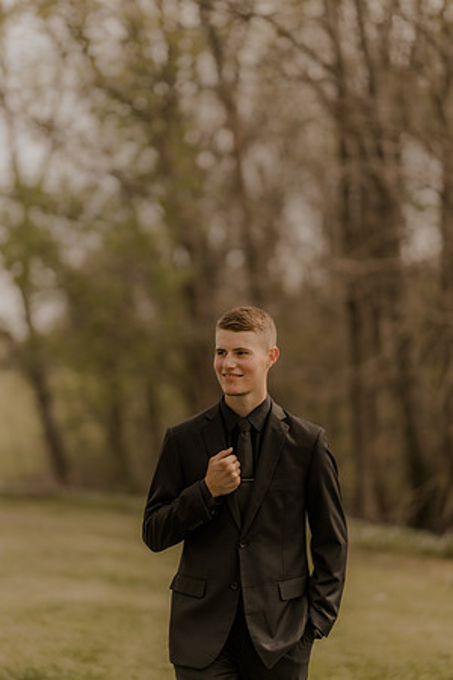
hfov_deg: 16.1
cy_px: 340
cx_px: 226
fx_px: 1604
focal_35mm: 85
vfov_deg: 23.9
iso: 160
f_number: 1.4
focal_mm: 85
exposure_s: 1/3200
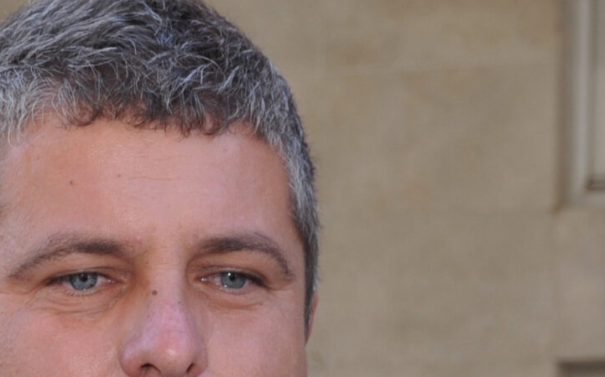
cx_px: 139
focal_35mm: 190
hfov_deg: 11.0
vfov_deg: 6.8
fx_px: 3128
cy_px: 508
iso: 200
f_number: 5.6
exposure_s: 1/125
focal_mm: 35
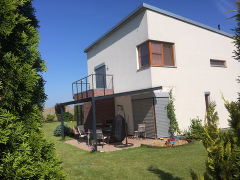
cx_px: 120
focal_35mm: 30
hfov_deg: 60.0
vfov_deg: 46.8
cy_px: 90
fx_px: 208
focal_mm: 4.12
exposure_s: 1/3425
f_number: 2.2
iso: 40
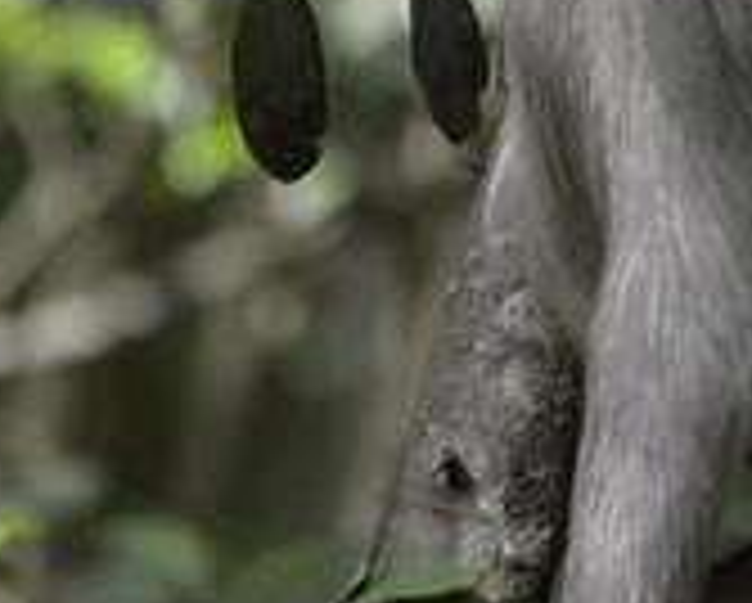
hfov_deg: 0.6
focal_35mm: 3402
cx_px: 838
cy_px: -346
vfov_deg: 0.5
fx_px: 75804
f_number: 6.3
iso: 900
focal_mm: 450
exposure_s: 1/200
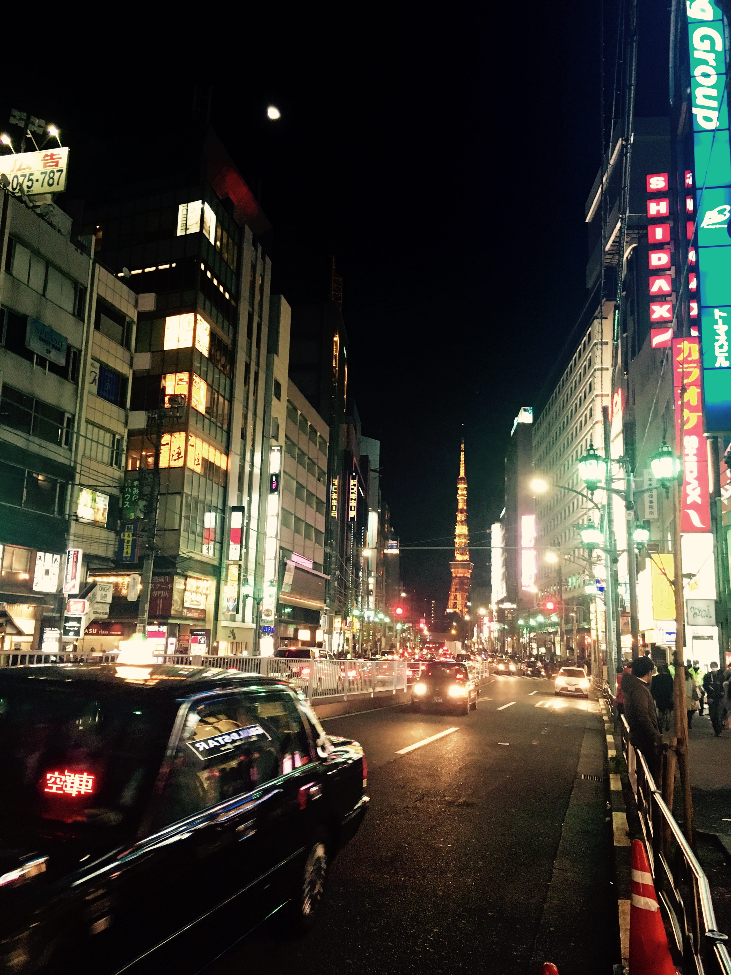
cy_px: 488
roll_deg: -2.1
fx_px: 817
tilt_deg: +10.1
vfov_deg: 61.7
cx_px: 366
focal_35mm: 29
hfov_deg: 48.2
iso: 200
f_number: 2.2
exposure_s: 1/30
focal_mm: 4.15
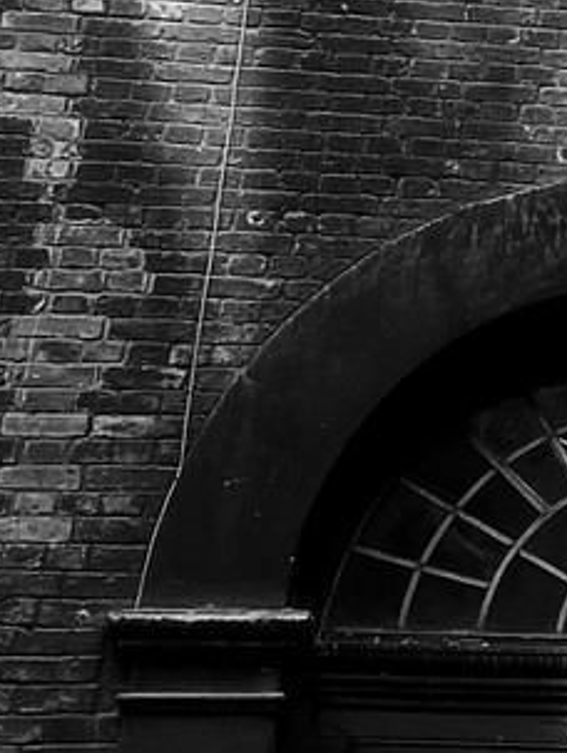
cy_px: 5
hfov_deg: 16.5
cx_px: 663
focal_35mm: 86
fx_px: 1874
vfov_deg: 21.9
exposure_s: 1/100
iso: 25
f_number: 2.2
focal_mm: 4.15
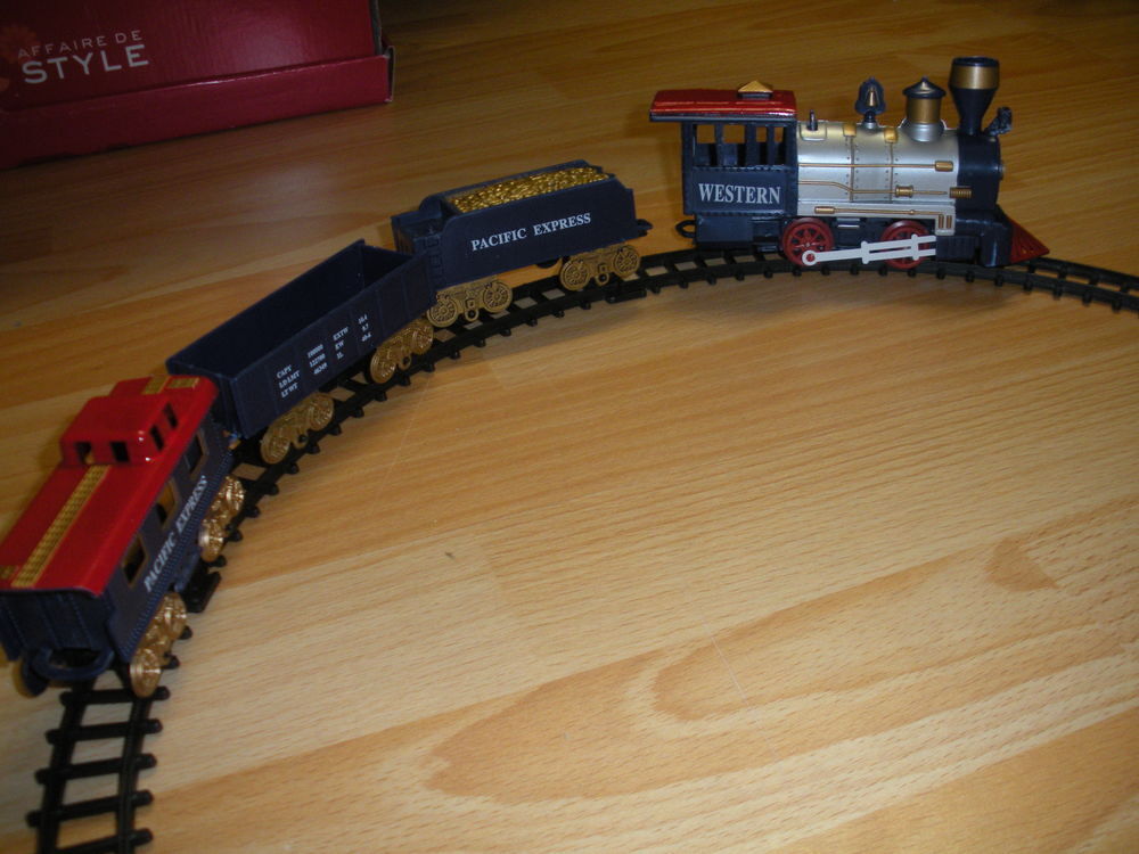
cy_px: 427
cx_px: 570
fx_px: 1152
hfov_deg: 52.6
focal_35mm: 35
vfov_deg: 40.7
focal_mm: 6.3
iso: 200
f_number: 3.5
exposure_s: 1/30
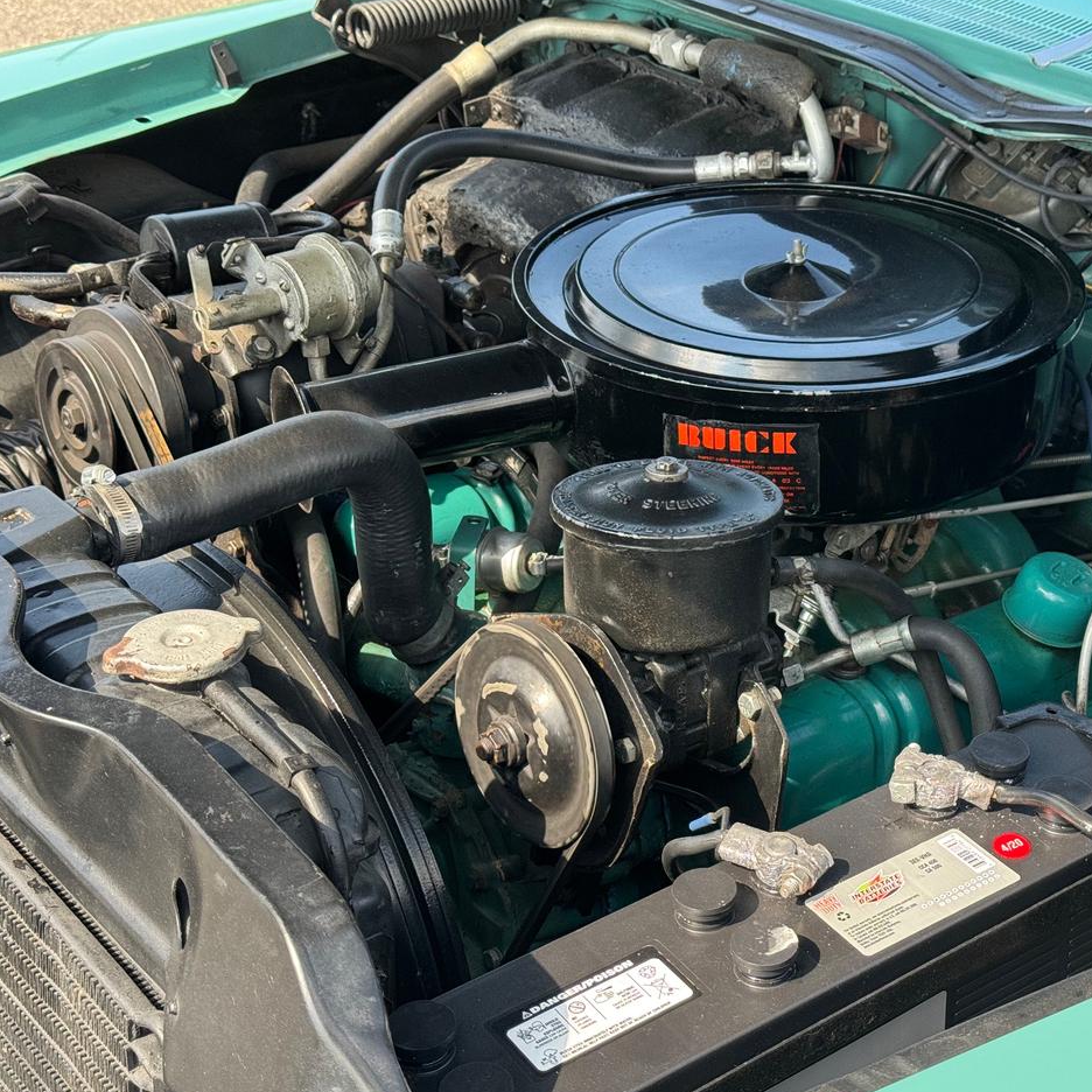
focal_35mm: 58
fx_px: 2070
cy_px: 550
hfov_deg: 29.4
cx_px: 707
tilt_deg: -30.0
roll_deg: -0.2
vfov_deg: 29.6
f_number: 1.78
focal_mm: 6.76
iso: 64
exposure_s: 1/368
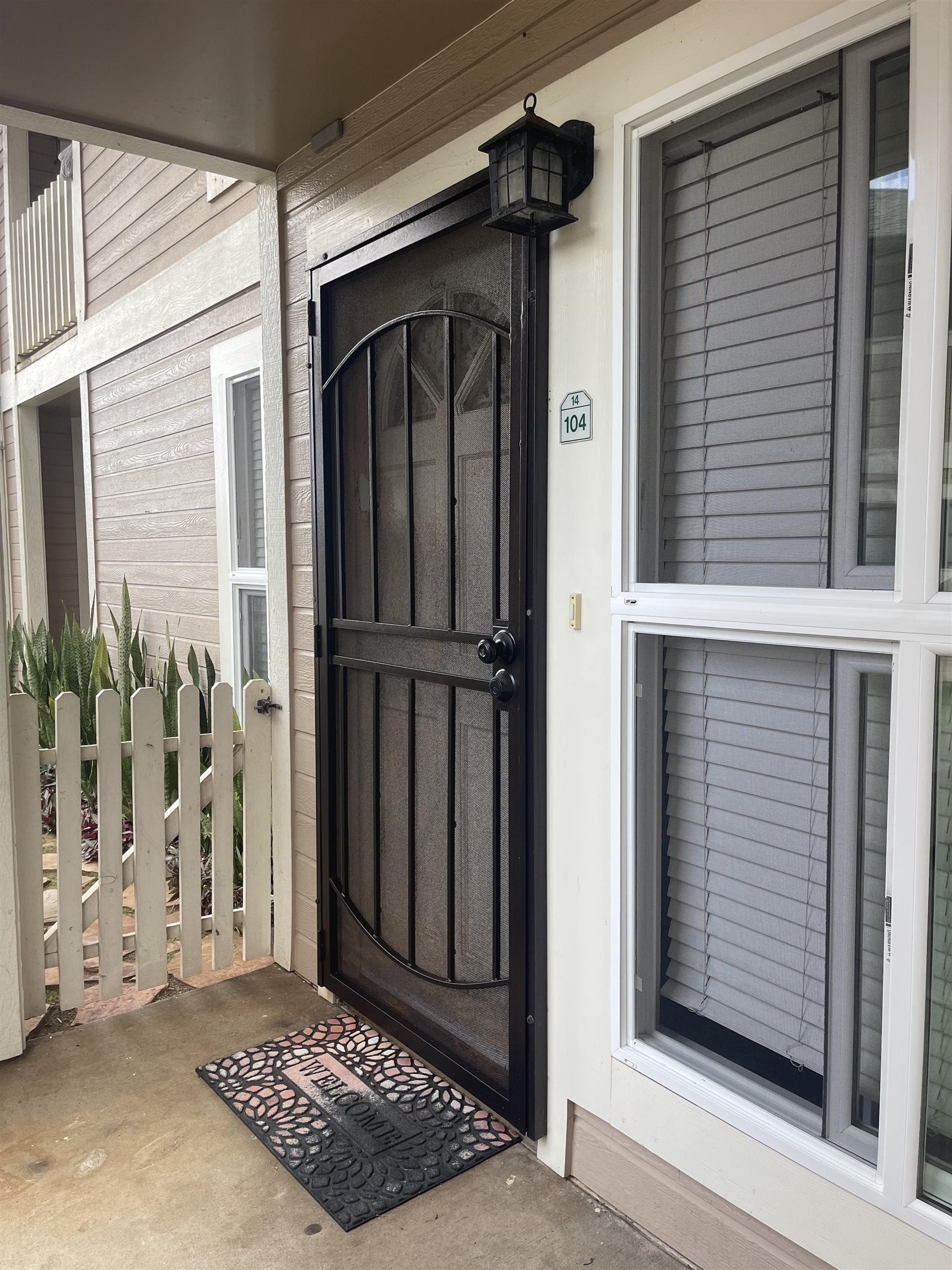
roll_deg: -0.1
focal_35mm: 25
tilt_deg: -4.6
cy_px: 635
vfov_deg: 69.4
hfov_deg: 54.9
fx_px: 917
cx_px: 476
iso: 32
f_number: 1.6
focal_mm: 5.1
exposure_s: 1/171
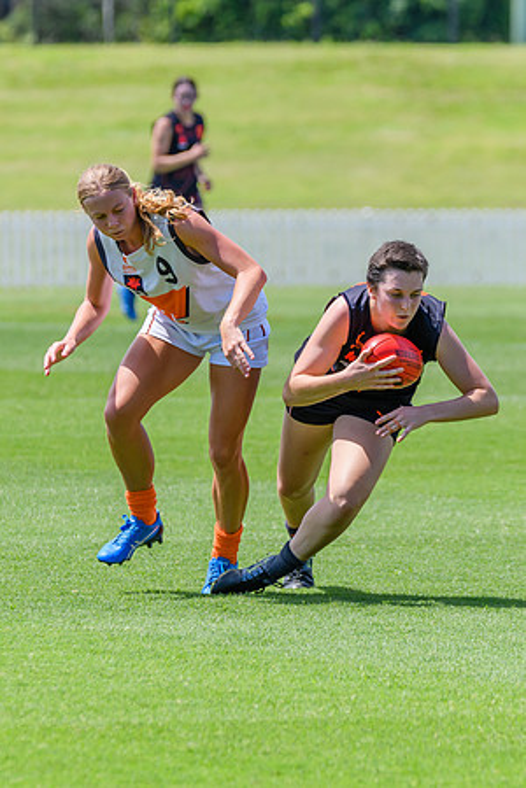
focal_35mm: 541
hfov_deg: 2.5
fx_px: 11862
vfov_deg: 3.8
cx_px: 209
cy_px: 391
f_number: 8
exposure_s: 1/1600
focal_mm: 350
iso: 800
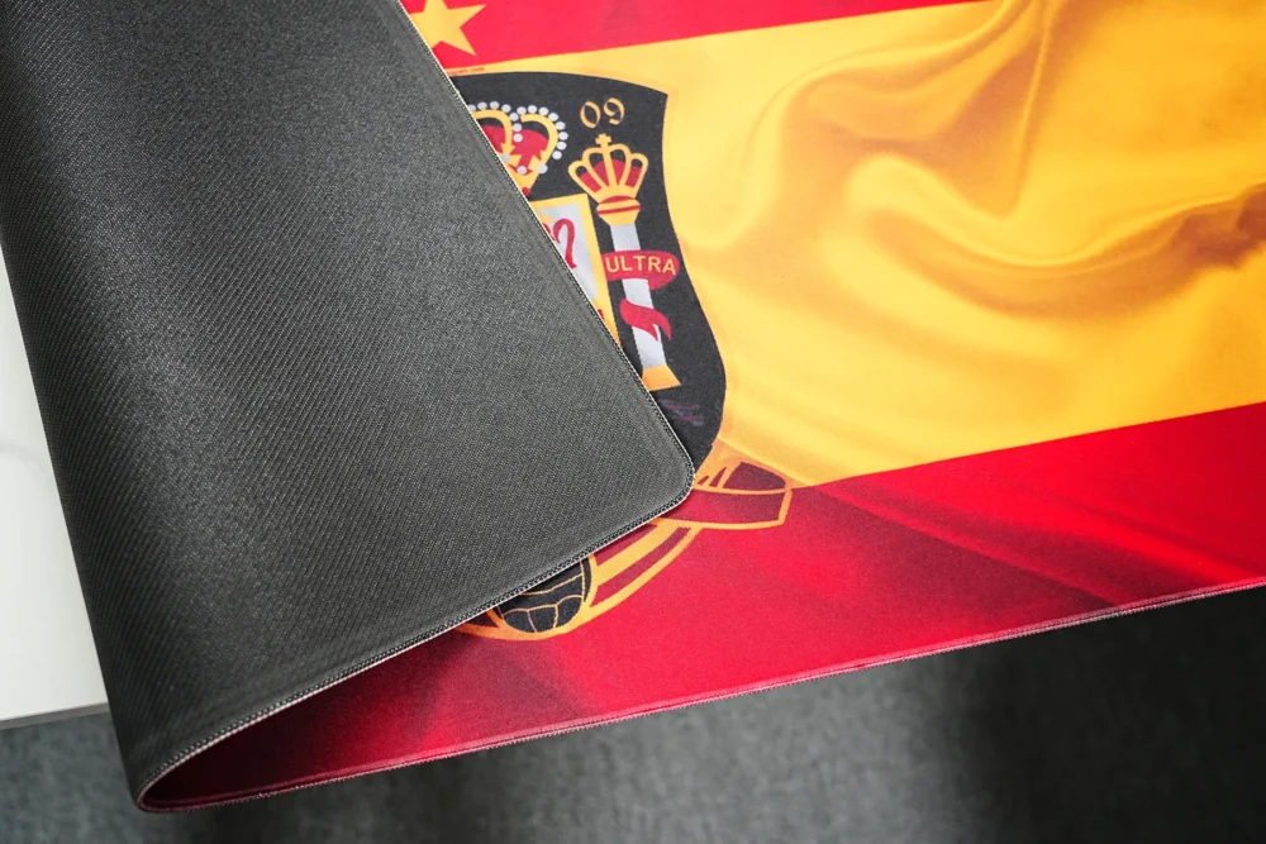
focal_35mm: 30
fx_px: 1055
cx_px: 633
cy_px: 422
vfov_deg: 43.6
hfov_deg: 61.9
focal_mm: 30
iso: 1250
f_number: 4
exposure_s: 1/30
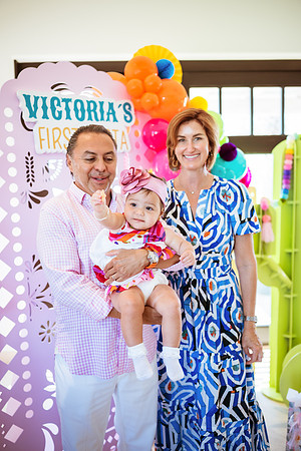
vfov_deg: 54.4
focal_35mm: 35
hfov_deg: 37.9
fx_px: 439
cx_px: 150
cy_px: 226
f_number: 2
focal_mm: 35
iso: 500
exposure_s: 1/320
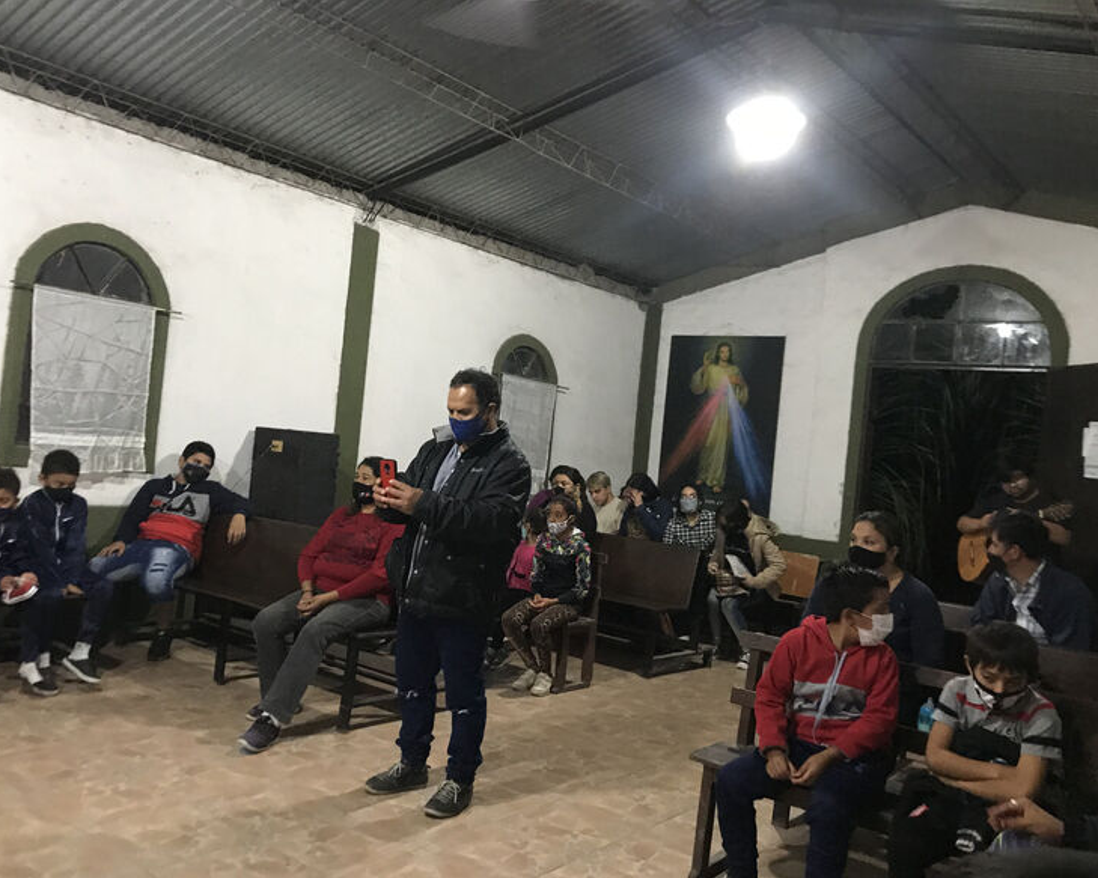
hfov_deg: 58.8
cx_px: 523
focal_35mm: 30
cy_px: 450
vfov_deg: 48.5
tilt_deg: +1.6
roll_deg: -5.7
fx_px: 975
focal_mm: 3.99
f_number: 1.8
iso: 100
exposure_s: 1/9
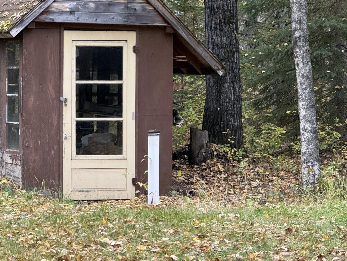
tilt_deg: +1.2
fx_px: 1985
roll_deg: -1.6
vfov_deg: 7.5
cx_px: 89
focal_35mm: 198
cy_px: 69
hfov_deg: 10.0
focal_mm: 15.66
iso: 160
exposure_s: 1/99
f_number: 2.8
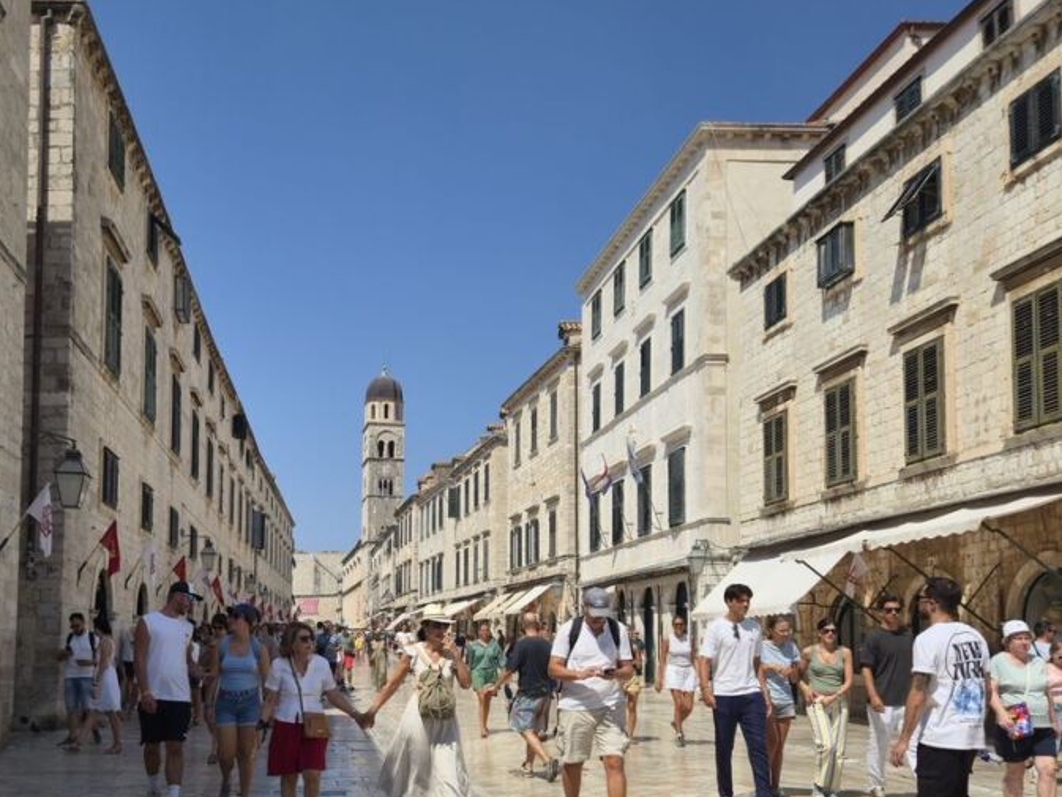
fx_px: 1074
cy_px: 576
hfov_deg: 52.0
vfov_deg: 39.8
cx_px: 393
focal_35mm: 35
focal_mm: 5.4
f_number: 1.8
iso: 25
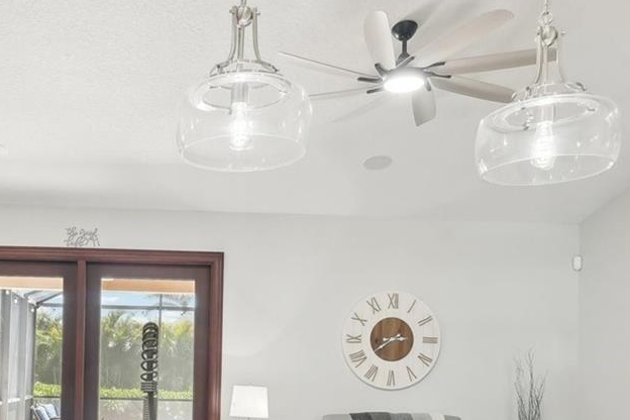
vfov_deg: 31.2
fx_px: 717
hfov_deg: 46.2
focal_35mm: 41
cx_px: 181
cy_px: 372
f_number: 8
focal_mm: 16
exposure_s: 1/20
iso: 400
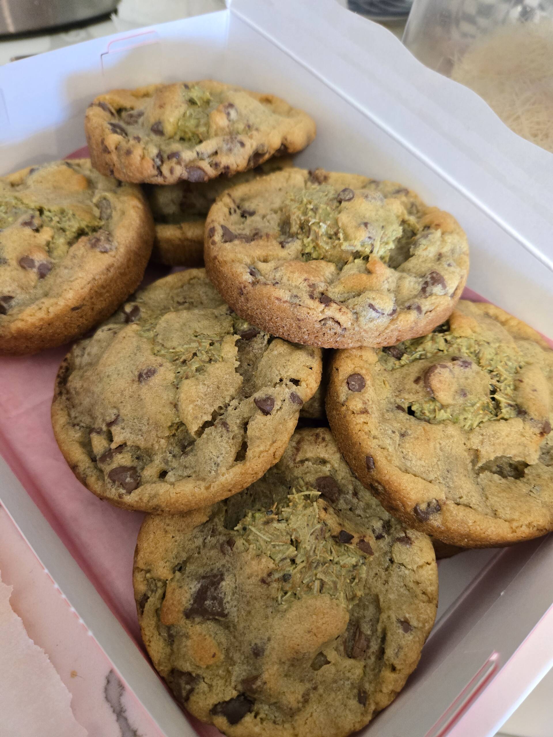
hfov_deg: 58.9
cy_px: 368
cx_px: 276
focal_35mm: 23
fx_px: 490
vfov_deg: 73.9
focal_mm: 5.4
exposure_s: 1/120
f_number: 1.8
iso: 800
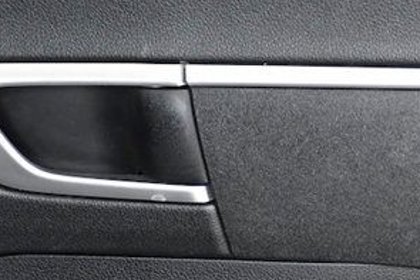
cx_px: 350
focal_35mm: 312
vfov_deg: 4.4
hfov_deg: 6.6
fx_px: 3642
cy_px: 390
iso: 2500
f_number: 5
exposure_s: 1/250
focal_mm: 60
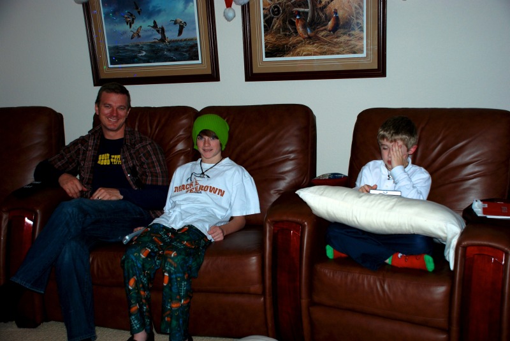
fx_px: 596
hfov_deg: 46.4
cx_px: 255
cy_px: 170
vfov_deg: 32.0
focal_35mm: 42
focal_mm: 28
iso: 200
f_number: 4
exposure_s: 1/60
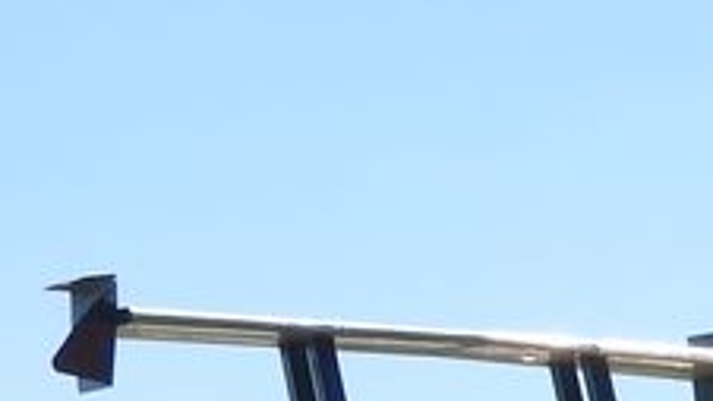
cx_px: 1581
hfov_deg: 10.1
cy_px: 900
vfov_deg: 6.1
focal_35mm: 191
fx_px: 3610
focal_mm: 5.9
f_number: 3.6
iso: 100
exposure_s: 1/1000
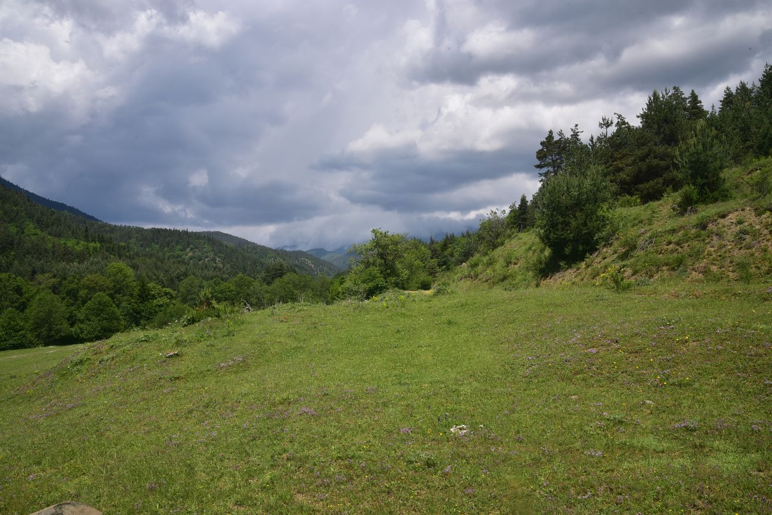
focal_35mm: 50
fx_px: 1072
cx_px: 386
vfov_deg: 27.0
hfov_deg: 39.6
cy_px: 258
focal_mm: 50
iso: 160
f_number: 18
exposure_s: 1/125
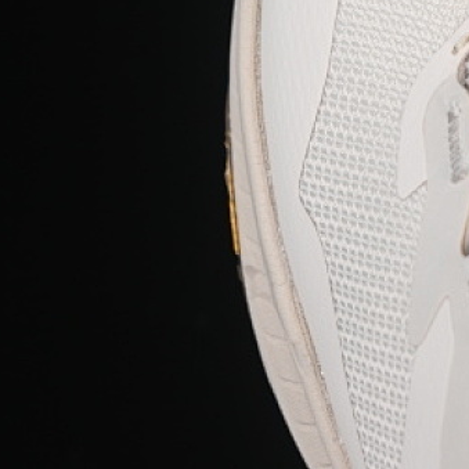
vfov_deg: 8.6
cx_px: 577
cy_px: -25
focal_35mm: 203
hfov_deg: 8.5
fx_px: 3112
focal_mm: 50
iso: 160
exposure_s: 1/80
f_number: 7.1
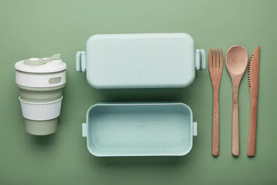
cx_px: 138
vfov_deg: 23.0
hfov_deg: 33.9
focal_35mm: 59
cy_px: 92
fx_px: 454
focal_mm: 39
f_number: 11
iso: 200
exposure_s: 1/180
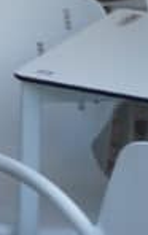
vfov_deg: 6.0
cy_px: -591
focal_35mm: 309
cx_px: -371
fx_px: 1986
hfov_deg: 4.1
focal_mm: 26
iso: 100
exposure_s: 1/100
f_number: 6.3
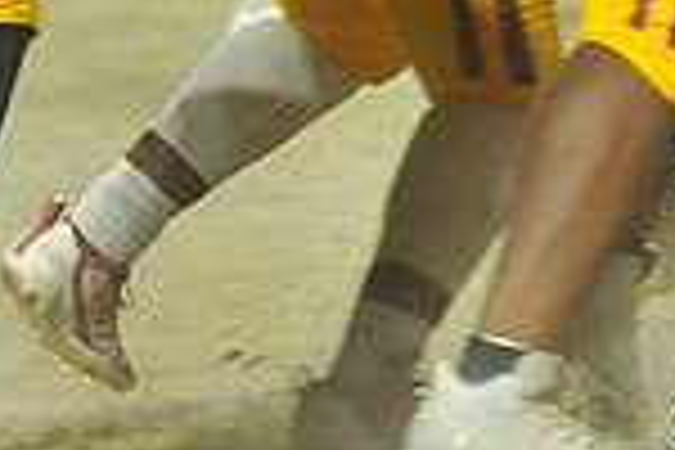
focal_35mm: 772
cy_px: -396
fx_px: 14474
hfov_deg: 2.7
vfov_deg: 1.8
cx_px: 1215
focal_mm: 200
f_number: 5.6
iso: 4000
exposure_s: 1/200
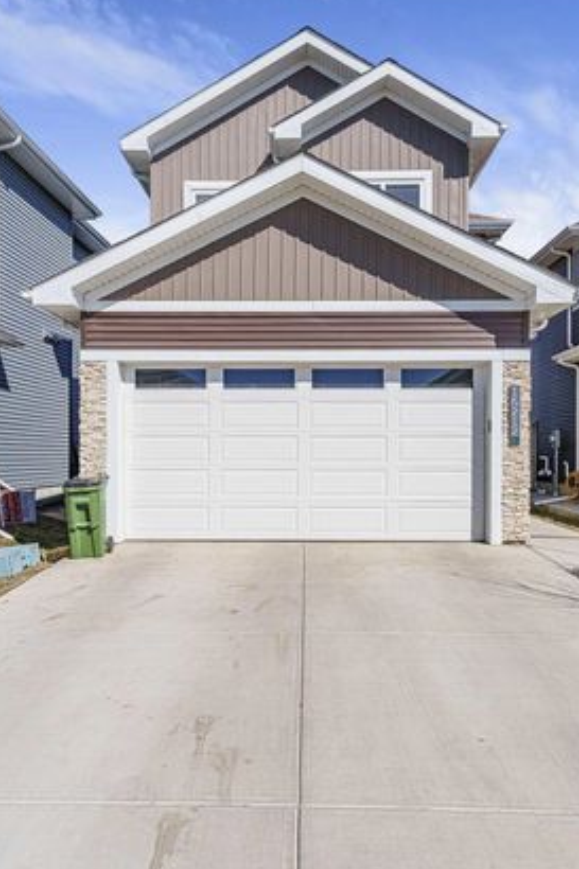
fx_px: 630
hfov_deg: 49.4
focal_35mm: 26
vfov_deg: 69.2
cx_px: 297
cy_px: 423
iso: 200
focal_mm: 16.7
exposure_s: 1/1000
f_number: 8
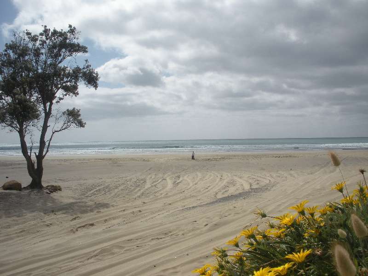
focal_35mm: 35
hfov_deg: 52.6
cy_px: 138
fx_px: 372
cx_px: 184
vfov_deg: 40.7
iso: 64
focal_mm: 6.3
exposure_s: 1/886
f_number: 5.6
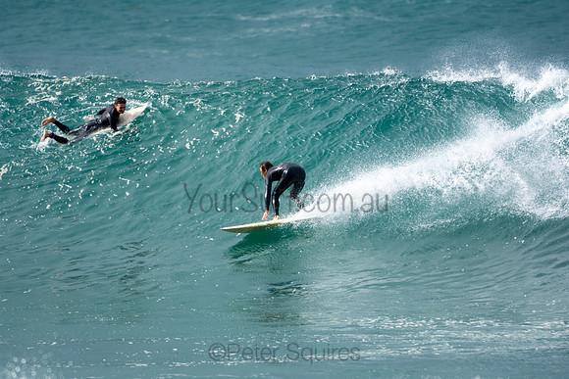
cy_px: 190
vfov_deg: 1.8
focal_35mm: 750
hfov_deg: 2.7
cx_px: 284
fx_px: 11856
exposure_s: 1/800
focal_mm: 500
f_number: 5.6
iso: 140
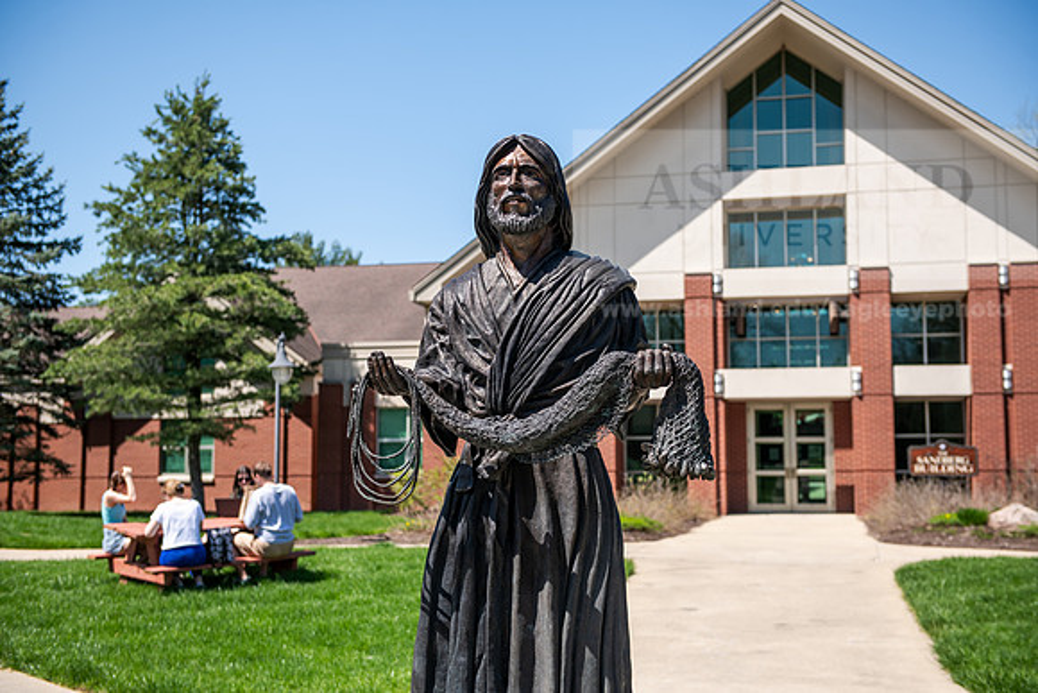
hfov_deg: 39.6
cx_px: 519
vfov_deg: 27.0
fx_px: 1442
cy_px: 346
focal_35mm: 50
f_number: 3.5
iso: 100
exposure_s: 1/800
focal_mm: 50
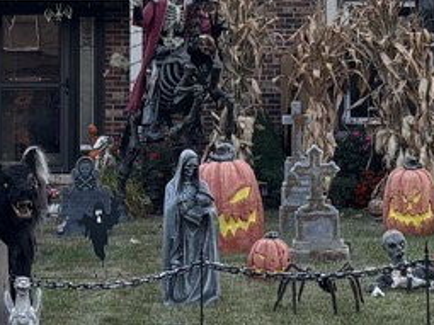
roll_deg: +0.0
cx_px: 204
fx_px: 1917
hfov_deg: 12.9
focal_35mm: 153
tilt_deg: +4.7
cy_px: -23
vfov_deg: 9.6
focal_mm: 5.96
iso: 64
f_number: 1.6
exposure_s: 1/172
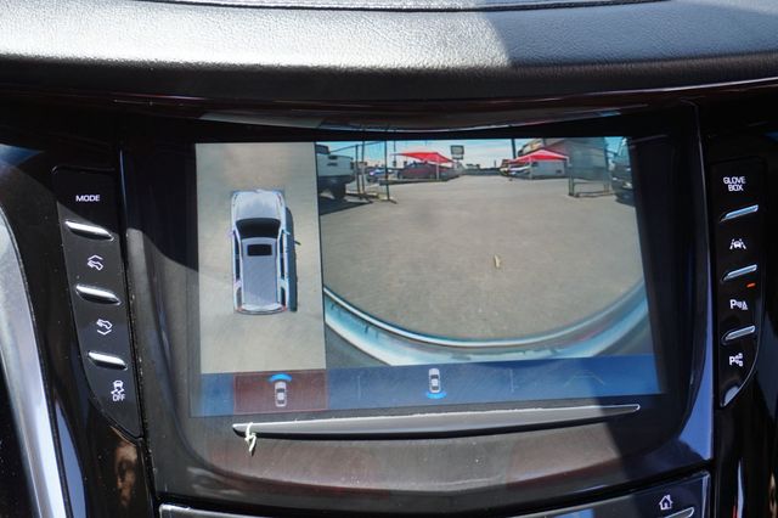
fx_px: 1069
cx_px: 389
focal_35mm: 50
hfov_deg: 40.0
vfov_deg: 27.2
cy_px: 259
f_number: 5
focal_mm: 33
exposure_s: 1/60
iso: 125
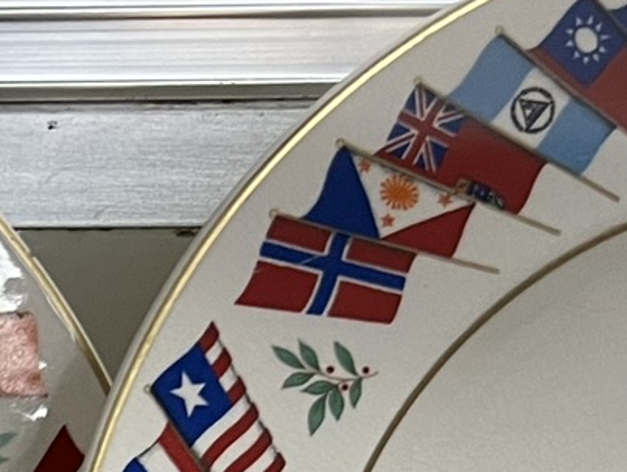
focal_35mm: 132
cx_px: -524
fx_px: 2393
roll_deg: +1.3
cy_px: 1055
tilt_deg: -14.5
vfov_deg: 10.1
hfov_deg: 13.3
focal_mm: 5.7
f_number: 1.5
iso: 160
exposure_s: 1/60
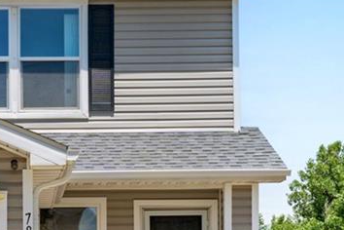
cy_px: 293
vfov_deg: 10.3
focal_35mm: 131
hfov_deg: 15.4
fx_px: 1252
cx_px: 17
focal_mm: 29
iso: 100
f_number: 11
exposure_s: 1/125
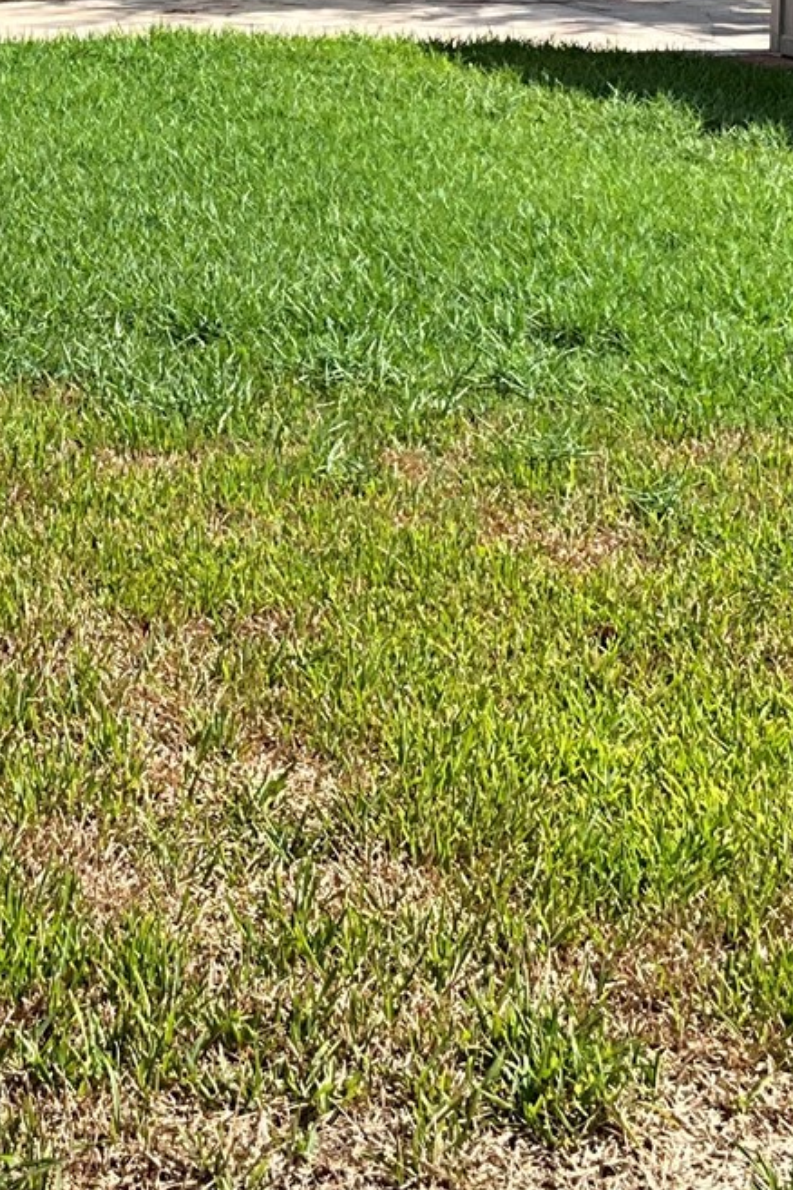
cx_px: 78
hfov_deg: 14.4
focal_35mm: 94
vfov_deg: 21.1
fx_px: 3106
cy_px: 63
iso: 25
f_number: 1.8
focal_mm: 3
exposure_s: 1/1250
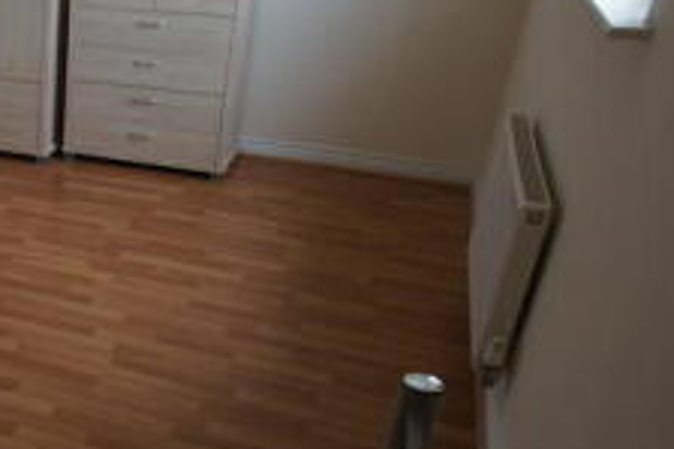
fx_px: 823
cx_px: -60
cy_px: 139
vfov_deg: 30.2
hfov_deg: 37.5
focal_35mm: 44
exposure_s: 1/40
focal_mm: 10
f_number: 4.5
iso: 200
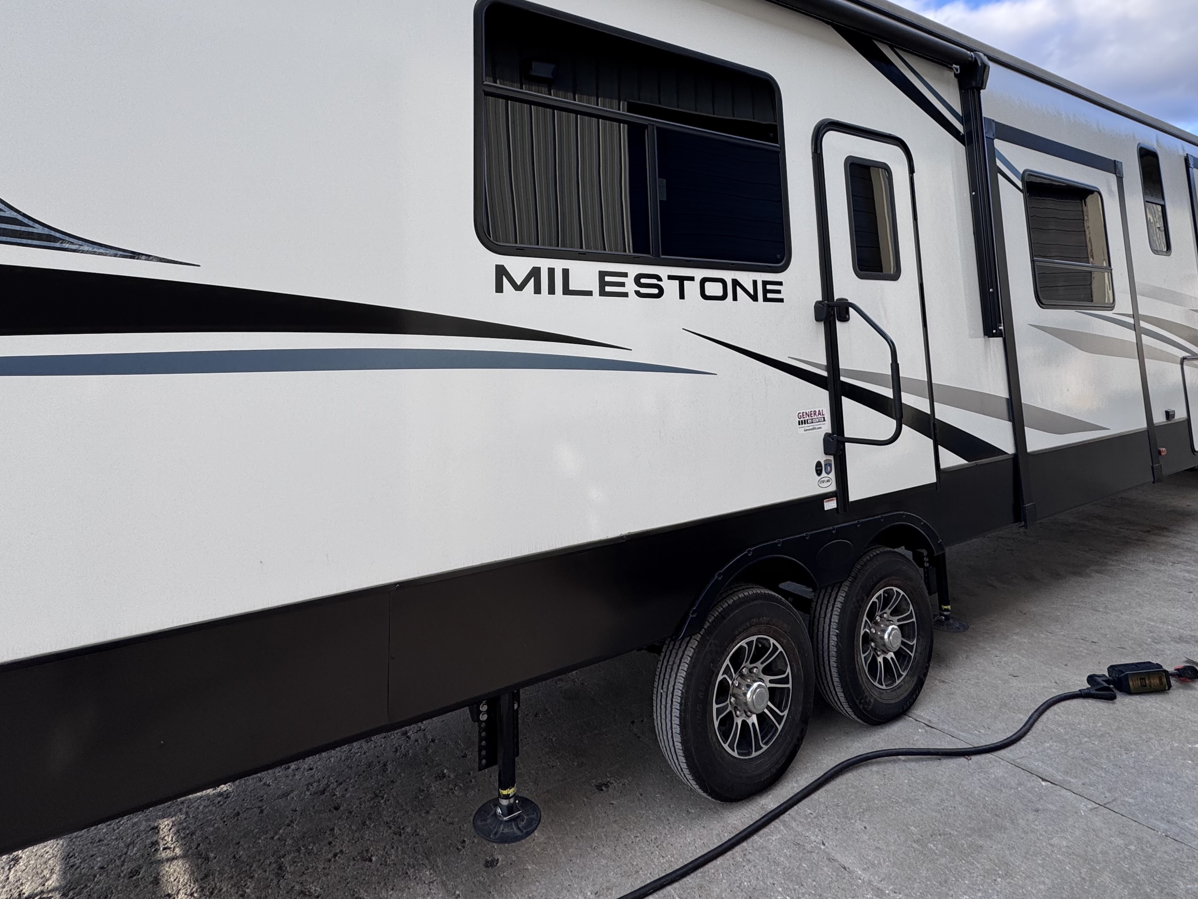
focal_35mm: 20
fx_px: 692
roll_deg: +0.9
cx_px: 600
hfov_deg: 81.7
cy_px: 261
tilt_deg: +5.4
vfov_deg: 63.3
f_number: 2.2
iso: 40
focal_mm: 2.22
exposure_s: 1/312
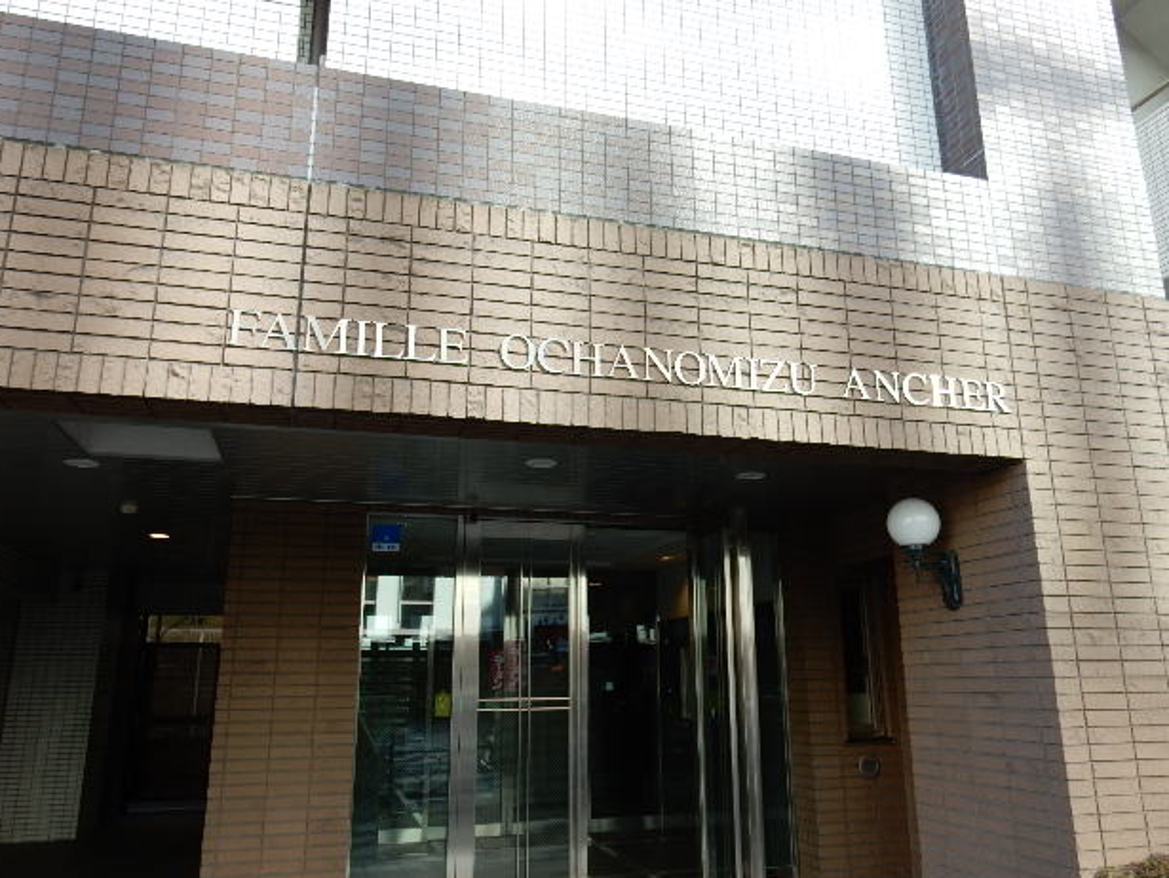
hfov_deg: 67.3
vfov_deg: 53.1
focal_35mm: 26
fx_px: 879
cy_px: 439
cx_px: 595
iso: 125
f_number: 3.7
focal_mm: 4.5
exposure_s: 1/100
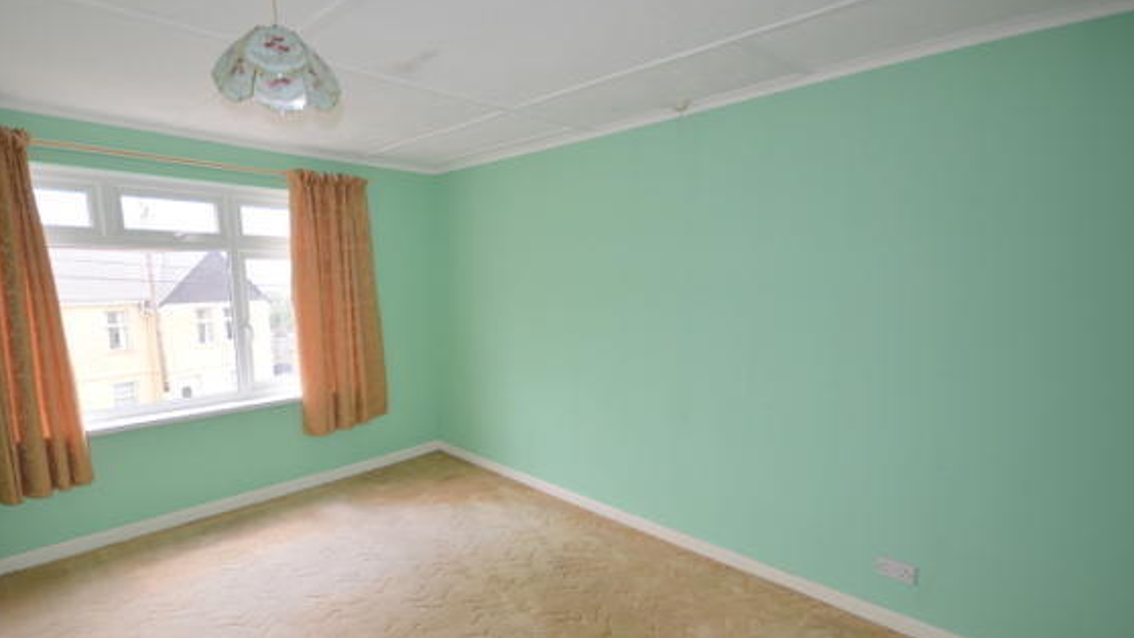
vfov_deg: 60.6
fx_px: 541
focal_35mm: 18
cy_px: 376
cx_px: 514
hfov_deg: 92.4
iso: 220
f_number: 4
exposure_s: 1/125
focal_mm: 10
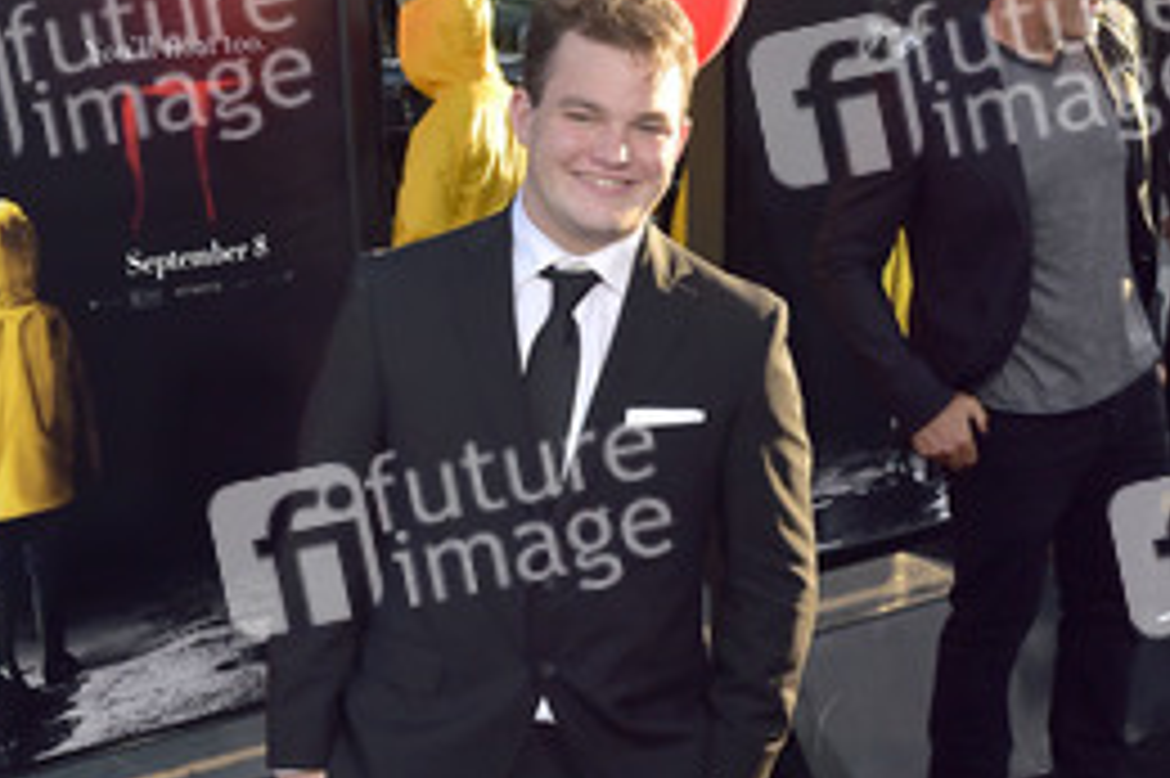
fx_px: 2403
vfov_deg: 18.0
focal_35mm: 74
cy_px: 756
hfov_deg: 27.4
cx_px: 574
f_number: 6.3
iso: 500
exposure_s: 1/320
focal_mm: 48
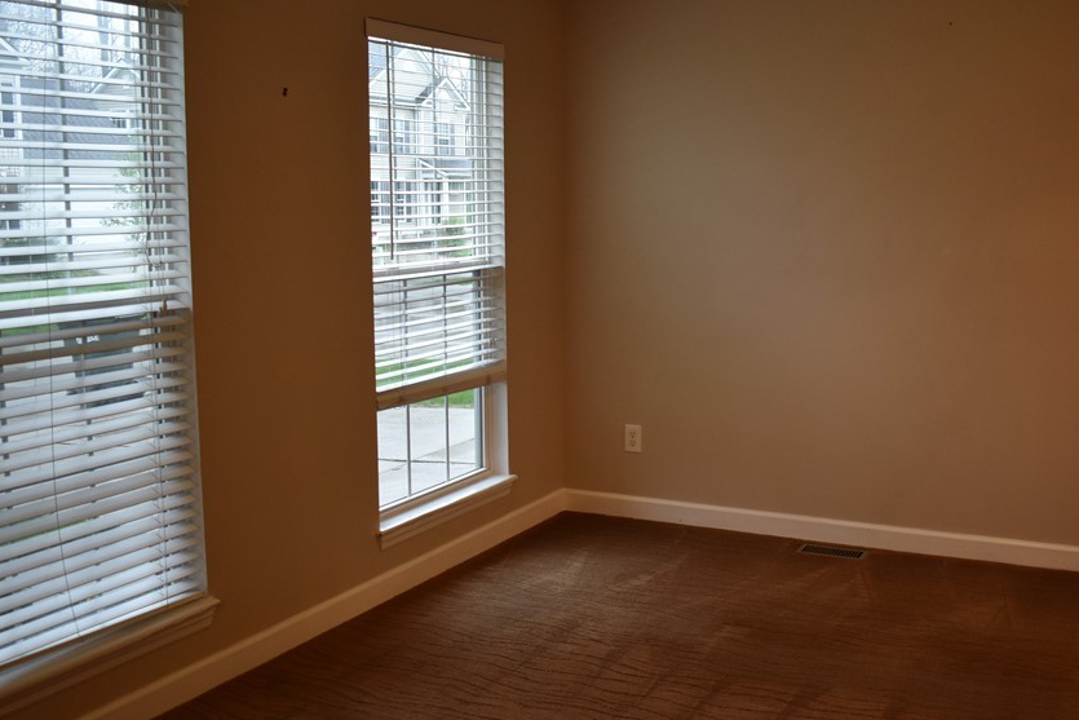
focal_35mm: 39
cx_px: 677
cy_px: 334
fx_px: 1169
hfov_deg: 49.1
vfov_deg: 34.2
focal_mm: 20
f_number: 3.8
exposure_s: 1/125
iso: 800
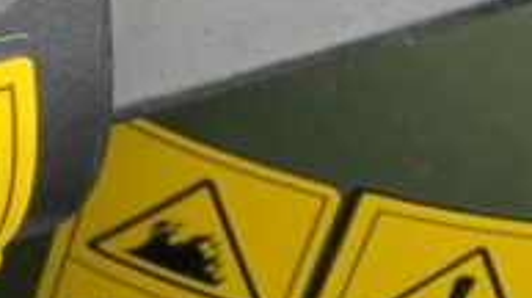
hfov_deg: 11.1
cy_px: -637
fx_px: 2367
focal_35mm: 168
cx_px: -678
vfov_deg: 6.5
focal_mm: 3
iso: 32
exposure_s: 1/122
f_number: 1.8
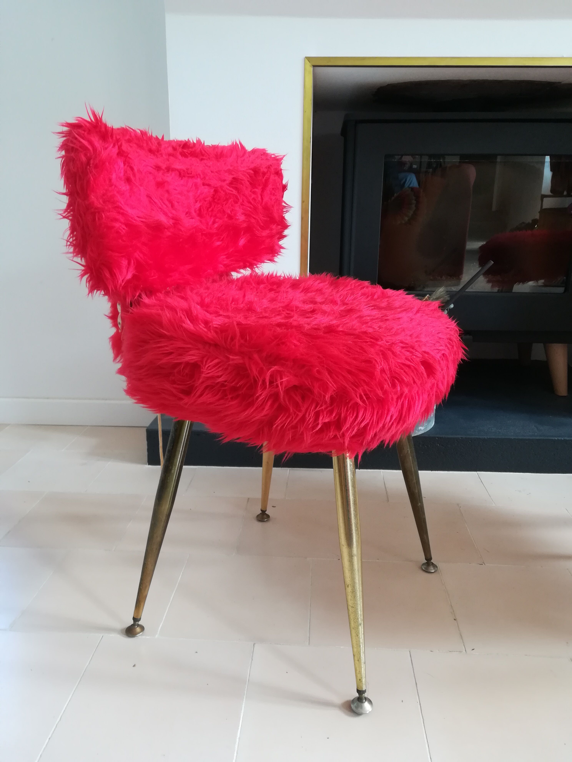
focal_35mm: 26
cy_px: 381
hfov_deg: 53.1
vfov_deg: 67.3
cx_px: 286
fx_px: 573
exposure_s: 1/33.3
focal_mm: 3.83
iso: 200
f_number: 2.2
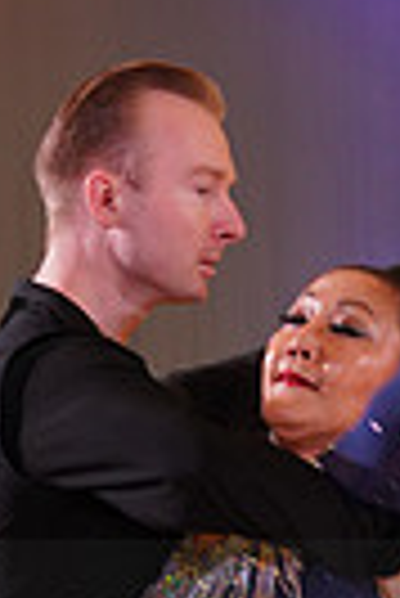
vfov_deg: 4.5
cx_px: 344
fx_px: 7596
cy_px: 692
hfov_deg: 3.0
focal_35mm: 457
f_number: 5.6
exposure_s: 1/160
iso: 1600
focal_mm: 105
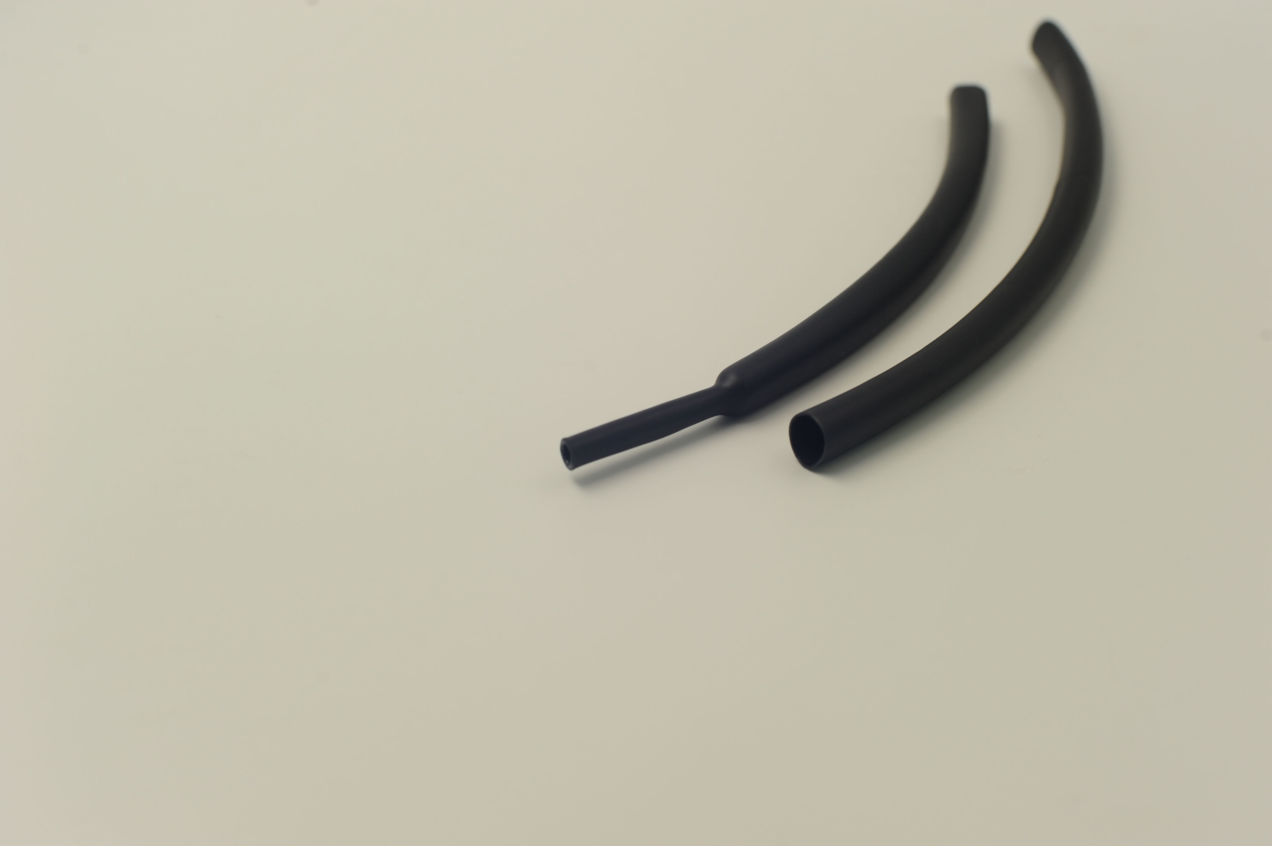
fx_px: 1766
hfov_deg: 39.6
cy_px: 423
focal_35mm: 50
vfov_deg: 27.0
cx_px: 636
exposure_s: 1/125
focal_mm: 50
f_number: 7.1
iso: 250
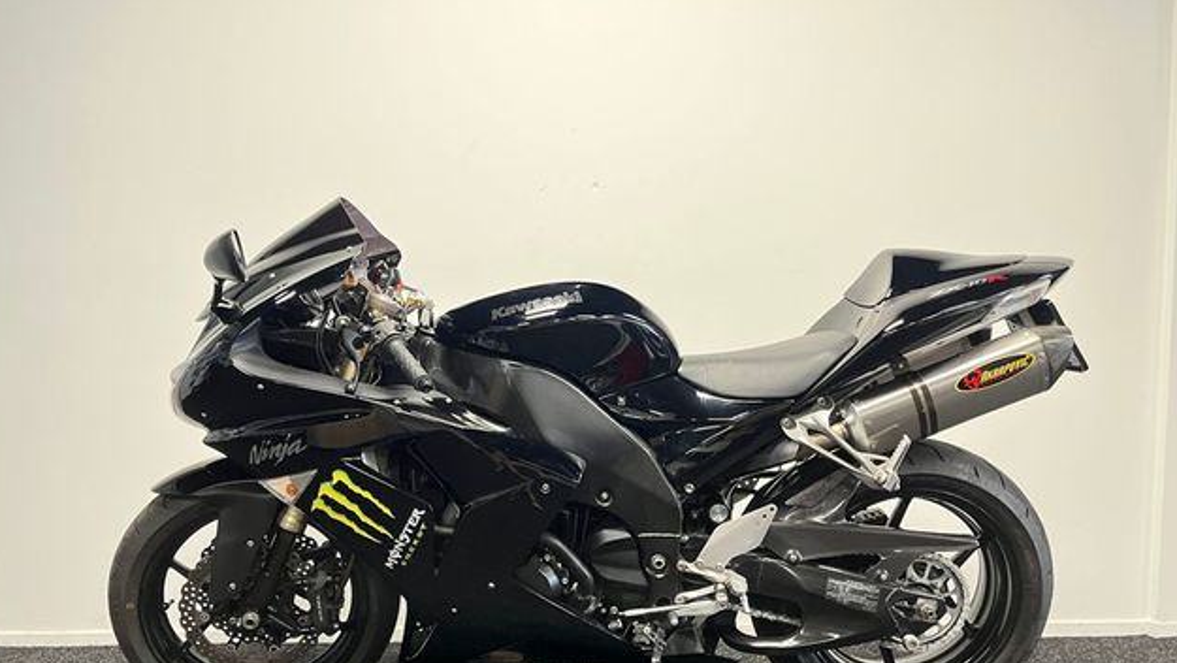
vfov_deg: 39.7
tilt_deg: -4.9
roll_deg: +0.5
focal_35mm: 29
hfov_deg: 66.0
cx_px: 578
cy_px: 445
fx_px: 905
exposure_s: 1/33
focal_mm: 5.1
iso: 400
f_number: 1.6
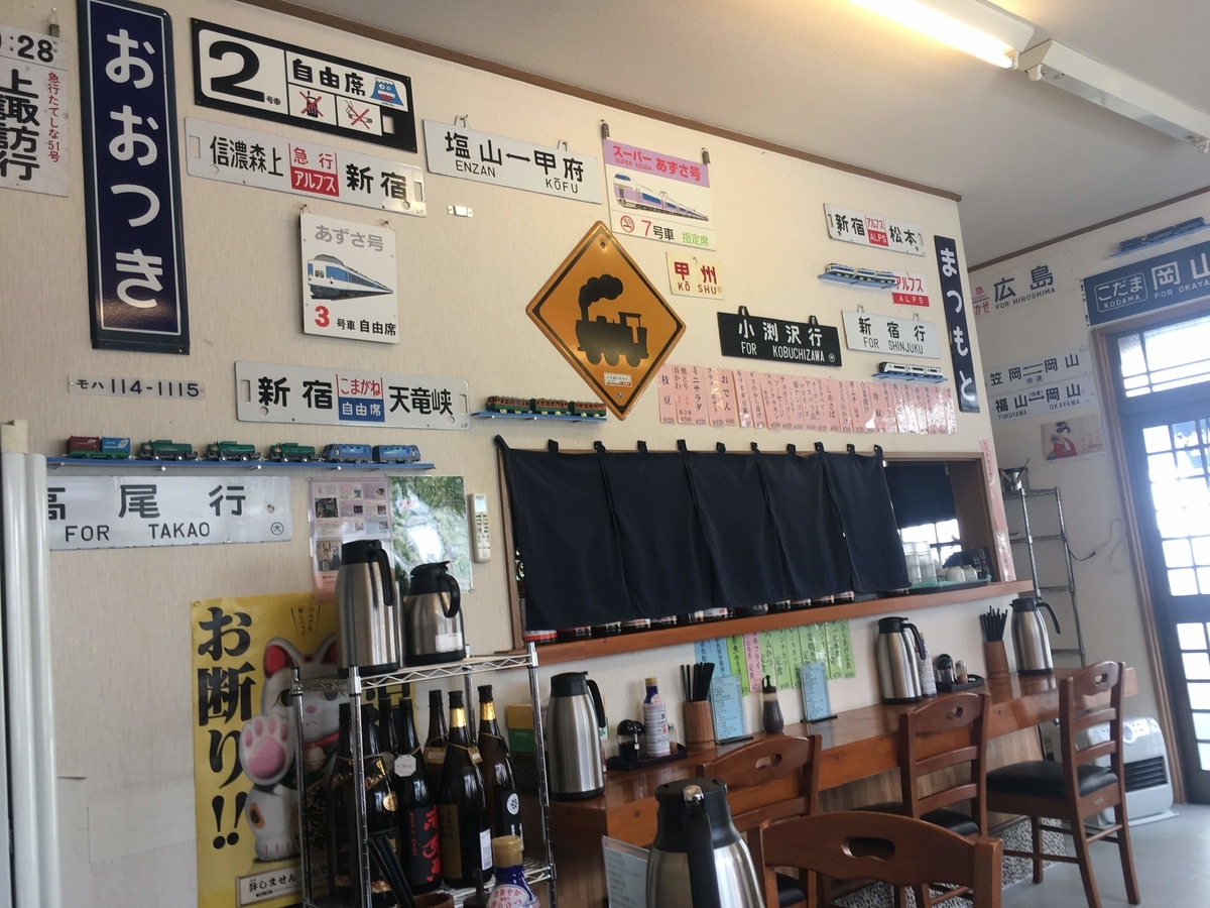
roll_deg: +6.0
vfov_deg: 48.2
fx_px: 1014
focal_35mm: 29
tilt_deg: +8.2
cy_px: 454
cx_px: 605
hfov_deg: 61.7
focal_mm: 4.15
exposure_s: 1/40
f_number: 2.2
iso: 25
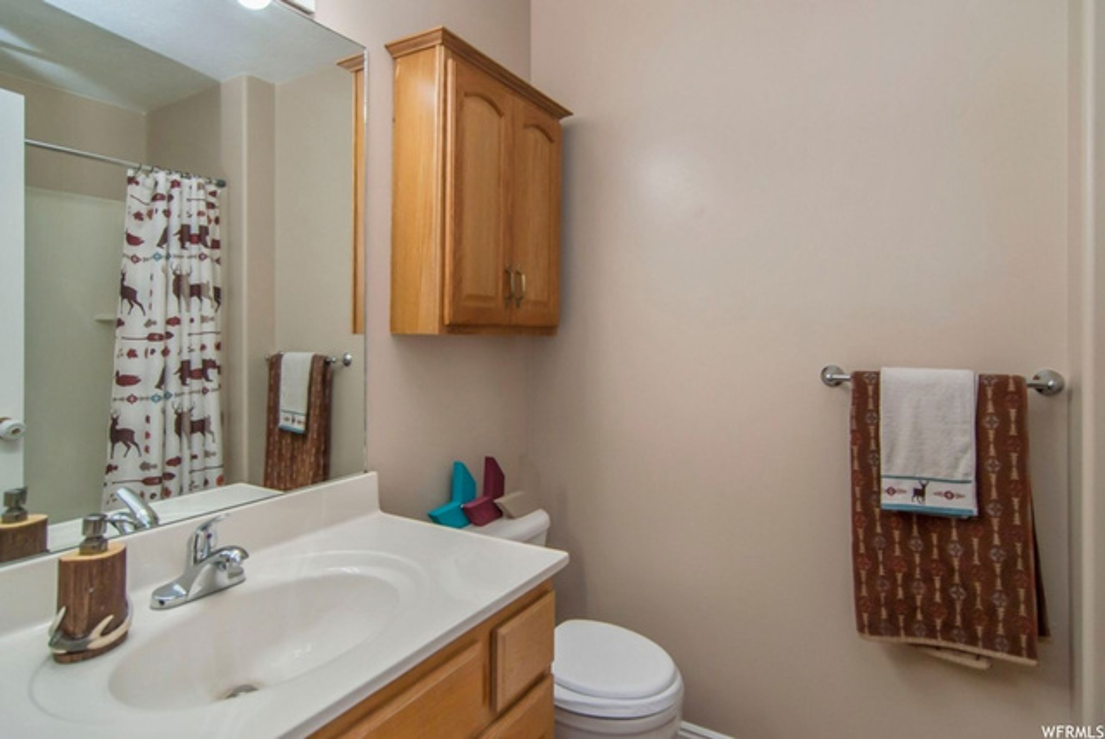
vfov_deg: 67.5
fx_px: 553
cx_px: 552
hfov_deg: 89.9
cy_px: 370
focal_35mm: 18
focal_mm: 12
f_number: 5
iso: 200
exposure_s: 1/100
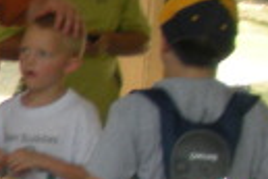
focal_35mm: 233
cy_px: 185
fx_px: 1734
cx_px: -513
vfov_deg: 5.9
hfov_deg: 7.8
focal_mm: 6.3
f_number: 3.5
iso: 88
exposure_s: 1/133
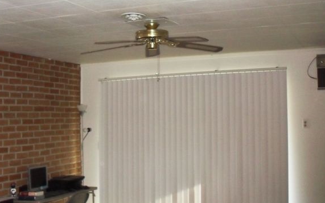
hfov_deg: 38.3
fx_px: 461
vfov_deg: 24.8
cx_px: 223
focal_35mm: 52
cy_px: 85
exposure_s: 1/45
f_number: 3.2
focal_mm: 6.3
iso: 400
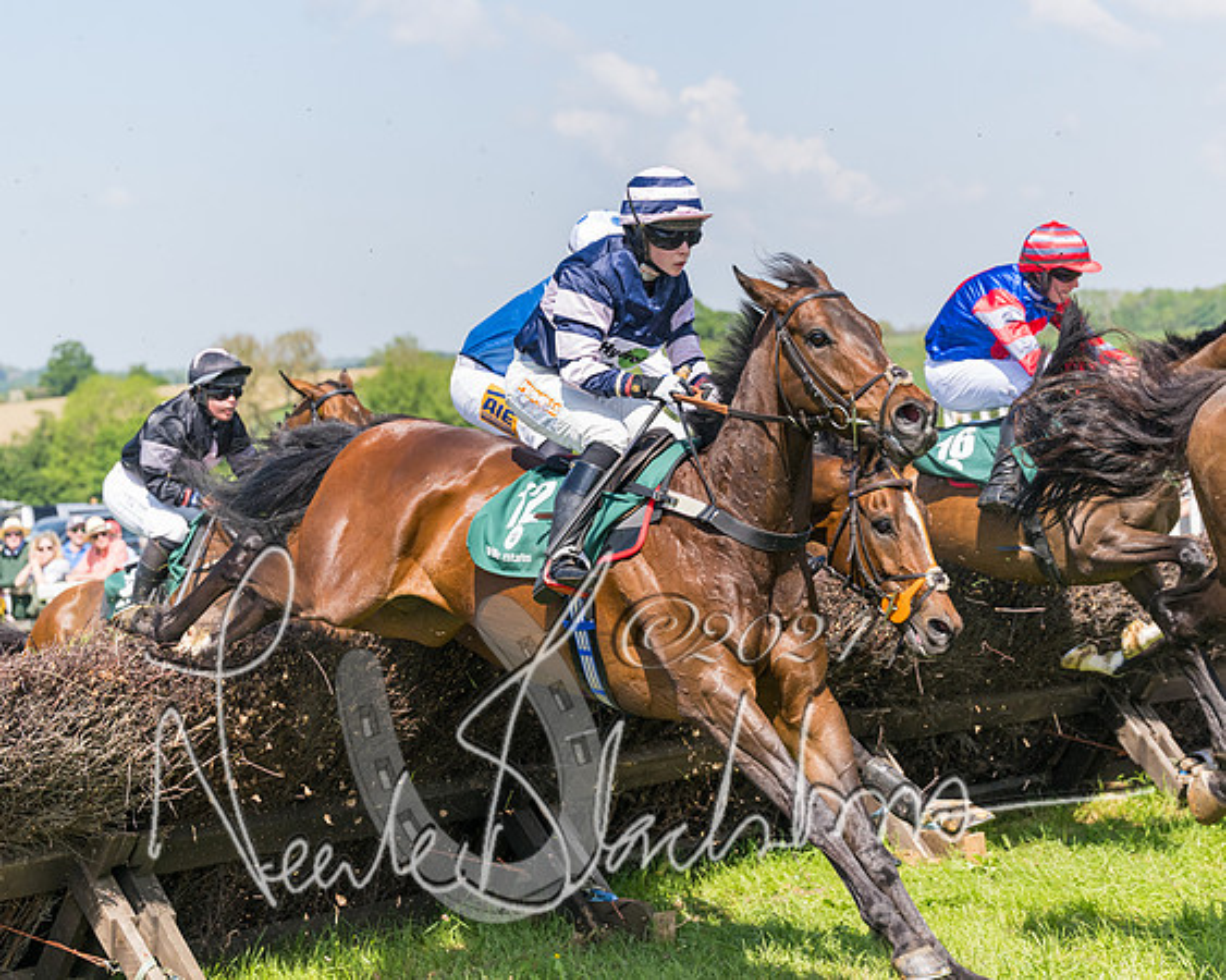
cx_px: 705
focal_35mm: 87
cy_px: 440
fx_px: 3154
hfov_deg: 22.0
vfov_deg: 17.7
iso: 400
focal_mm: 70
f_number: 4
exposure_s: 1/2500
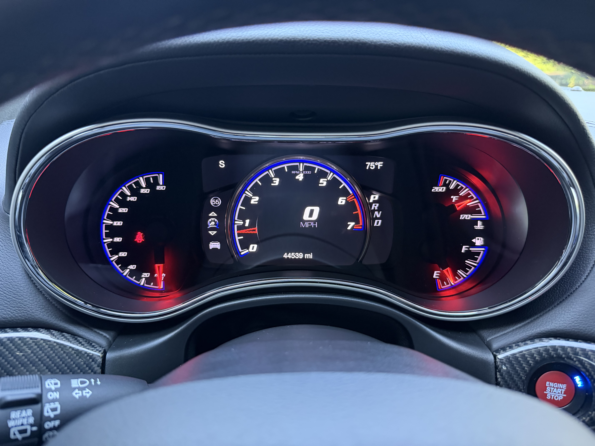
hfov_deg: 71.6
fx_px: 413
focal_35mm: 24
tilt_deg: -21.5
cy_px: 223
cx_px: 298
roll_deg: +3.2
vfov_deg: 56.8
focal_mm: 6.76
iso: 800
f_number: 1.78
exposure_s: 1/37
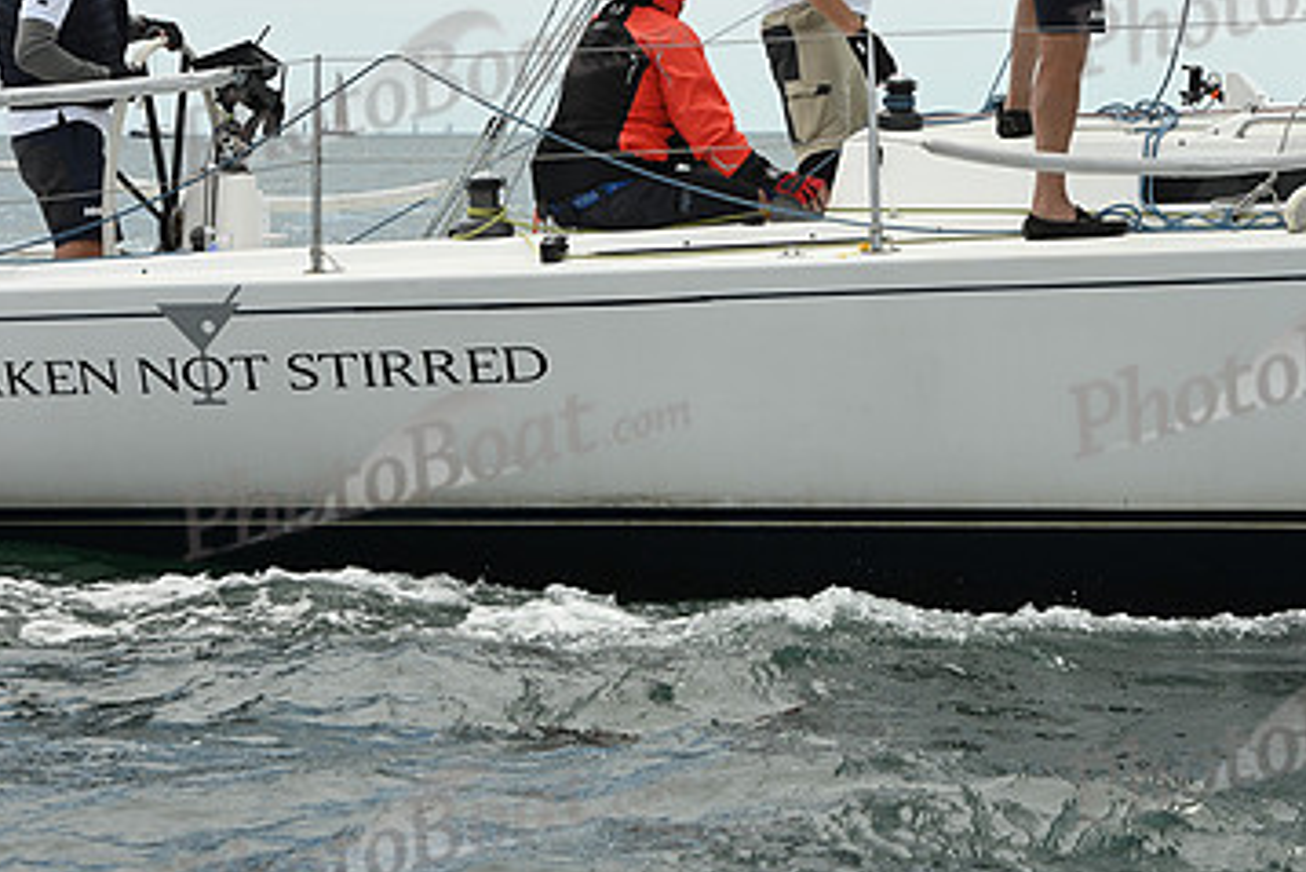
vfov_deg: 8.9
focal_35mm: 154
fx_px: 5589
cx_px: 883
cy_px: 224
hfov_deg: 13.3
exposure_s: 1/1000
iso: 320
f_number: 9
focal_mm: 95
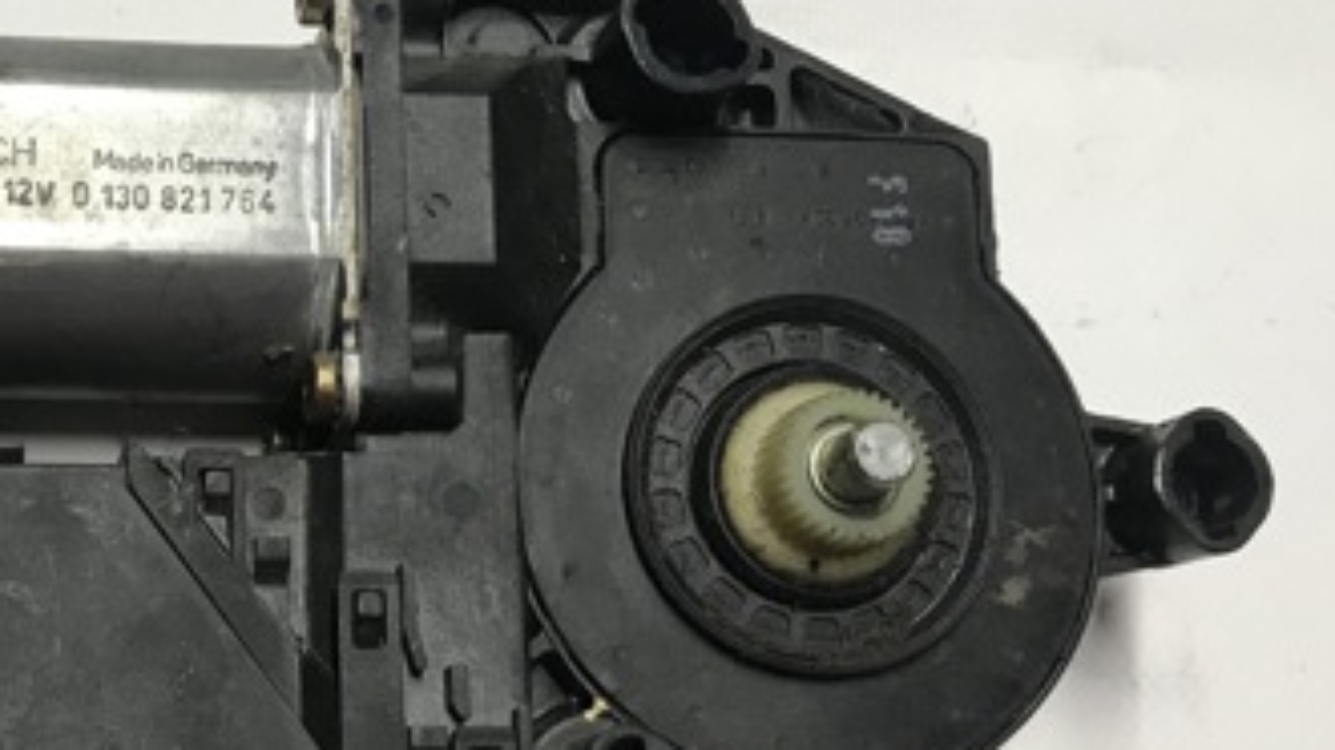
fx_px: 2088
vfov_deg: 20.2
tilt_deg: -77.1
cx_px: 186
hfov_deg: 33.9
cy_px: 542
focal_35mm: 59
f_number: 1.8
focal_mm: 3.99
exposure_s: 1/33
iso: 32
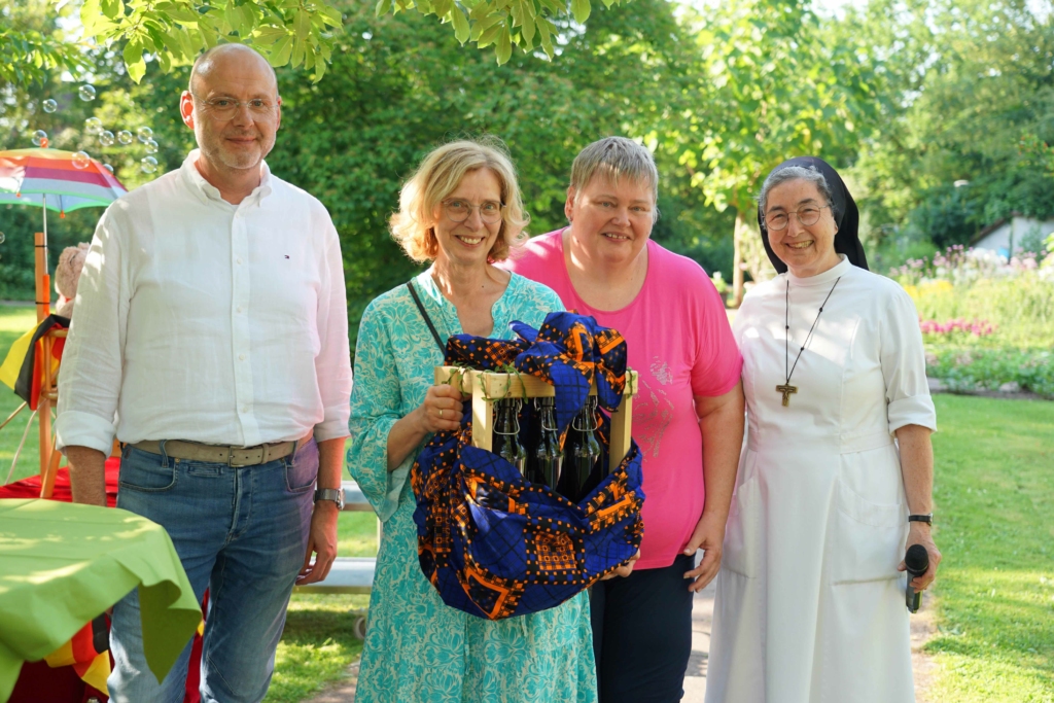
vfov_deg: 26.5
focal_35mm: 51
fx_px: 1493
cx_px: 527
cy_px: 352
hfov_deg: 38.9
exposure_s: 1/160
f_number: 4
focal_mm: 51
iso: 160
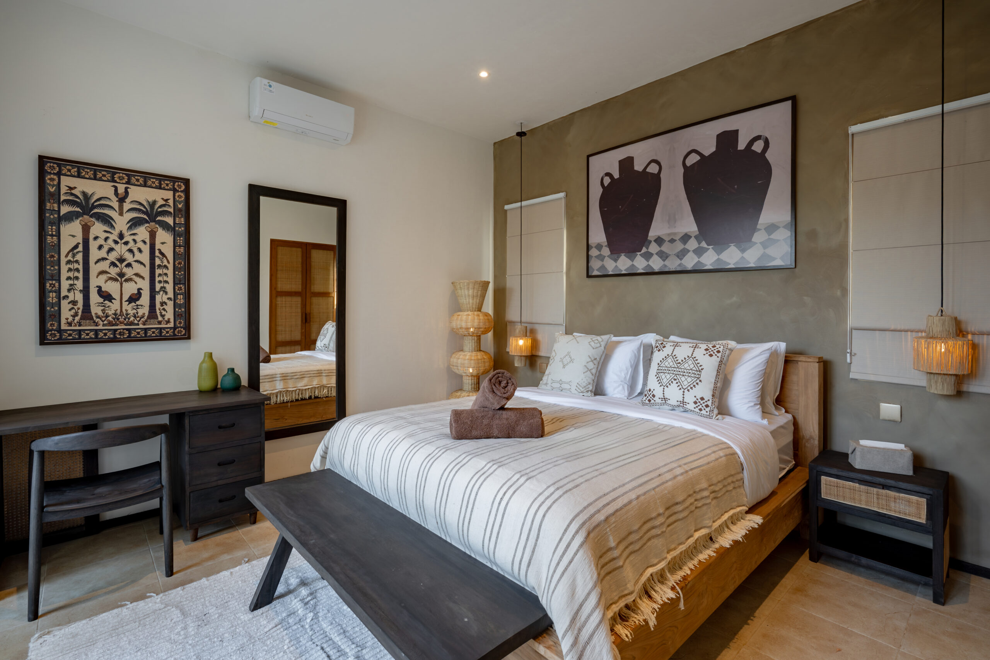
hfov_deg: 96.7
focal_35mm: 16
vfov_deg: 73.8
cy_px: 330
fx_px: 440
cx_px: 495
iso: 640
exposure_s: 1/80
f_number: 8
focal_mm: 16
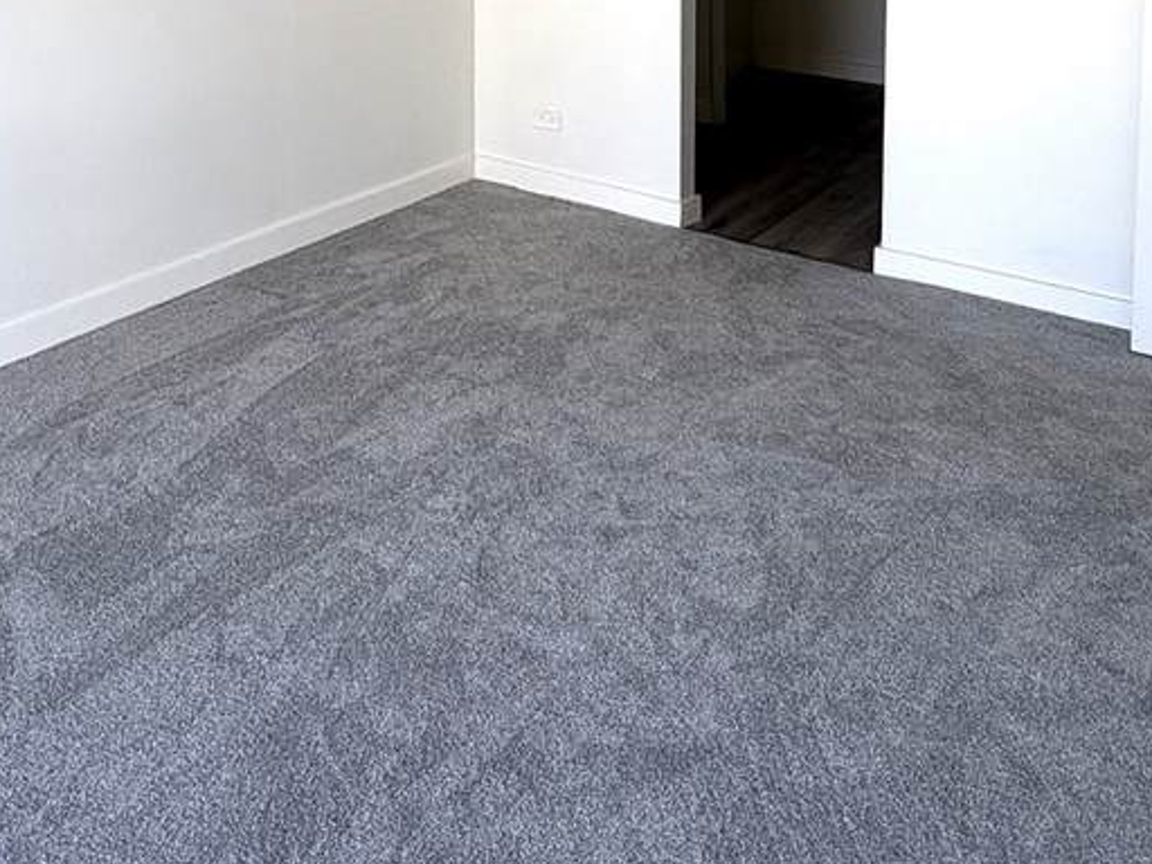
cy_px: -97
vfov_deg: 34.8
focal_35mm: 35
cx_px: 587
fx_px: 1165
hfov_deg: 52.6
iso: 40
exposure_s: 1/198
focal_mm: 2.22
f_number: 2.2
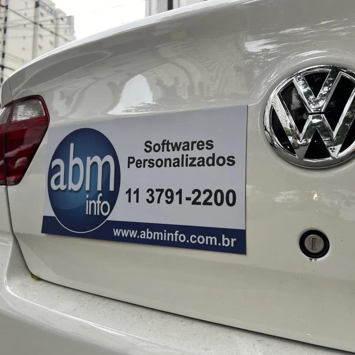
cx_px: 170
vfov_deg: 52.5
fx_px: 360
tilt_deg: +8.8
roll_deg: +1.0
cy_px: 179
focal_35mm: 31
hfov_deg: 52.5
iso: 40
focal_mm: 5.7
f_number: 1.5
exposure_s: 1/236
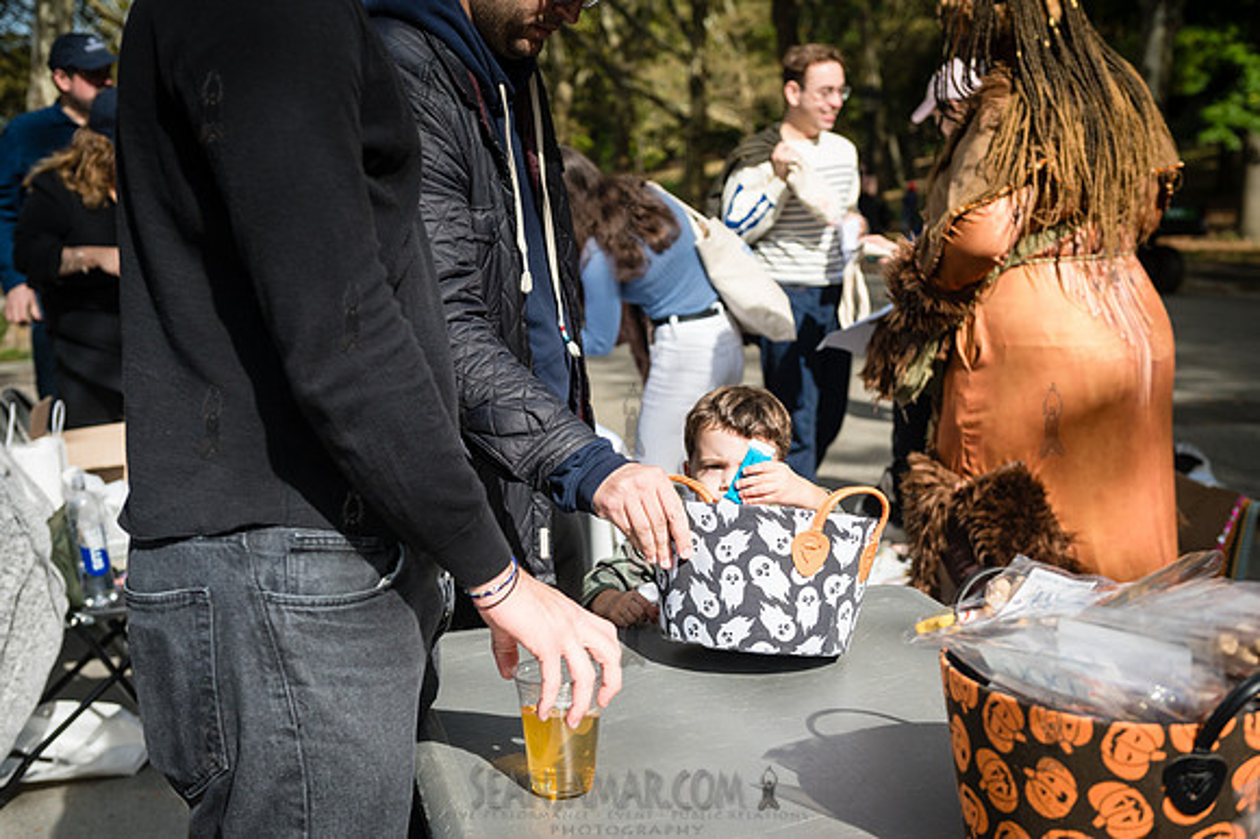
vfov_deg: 30.5
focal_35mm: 44
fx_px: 1539
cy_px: 420
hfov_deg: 44.5
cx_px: 630
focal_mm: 44
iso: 1000
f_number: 4
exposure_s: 1/8000
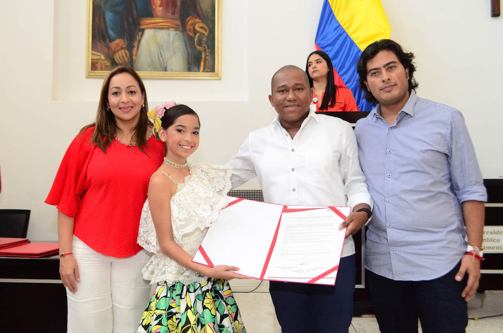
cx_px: 252
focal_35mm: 33
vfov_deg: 39.8
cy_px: 166
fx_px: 460
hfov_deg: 57.3
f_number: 6.3
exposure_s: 1/80
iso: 2000
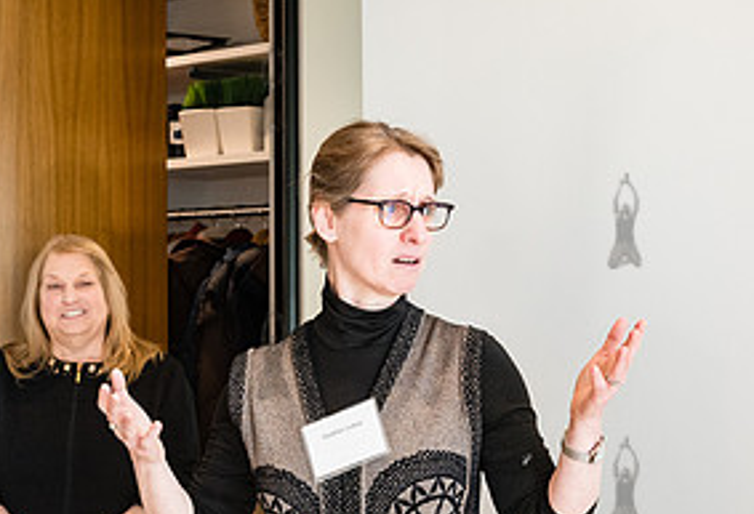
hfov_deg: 19.3
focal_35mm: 105
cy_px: 352
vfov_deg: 13.2
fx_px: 2215
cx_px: 289
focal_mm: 48
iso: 2000
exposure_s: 1/160
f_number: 5
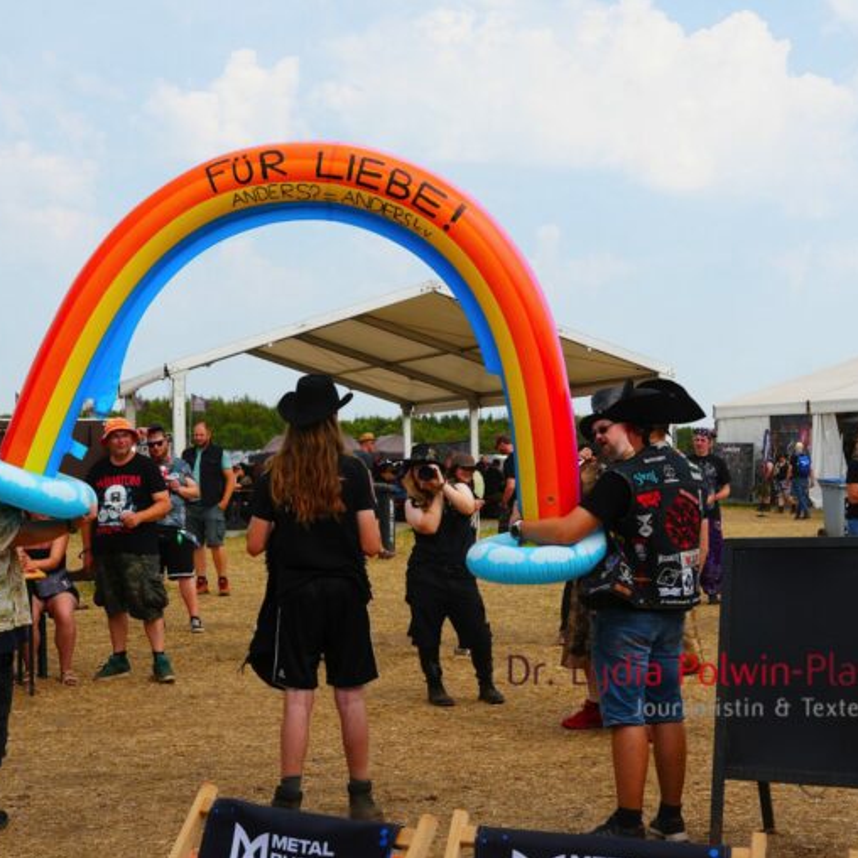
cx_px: 353
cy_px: 429
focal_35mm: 54
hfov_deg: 31.6
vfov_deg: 31.6
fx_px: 1514
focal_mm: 28
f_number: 9
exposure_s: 1/125
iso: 100
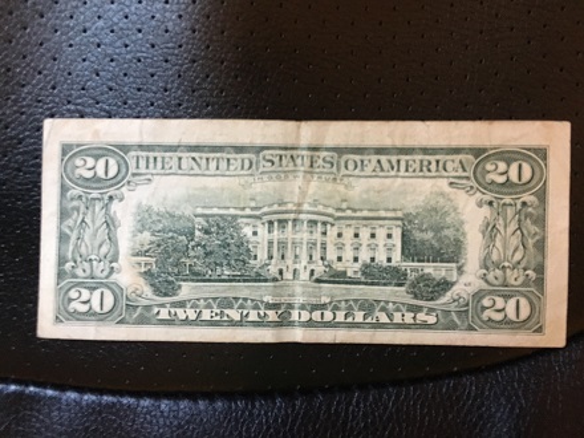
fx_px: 489
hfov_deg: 61.7
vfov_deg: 48.2
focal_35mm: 29
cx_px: 292
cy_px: 219
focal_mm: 4.15
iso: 200
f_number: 2.2
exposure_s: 1/15
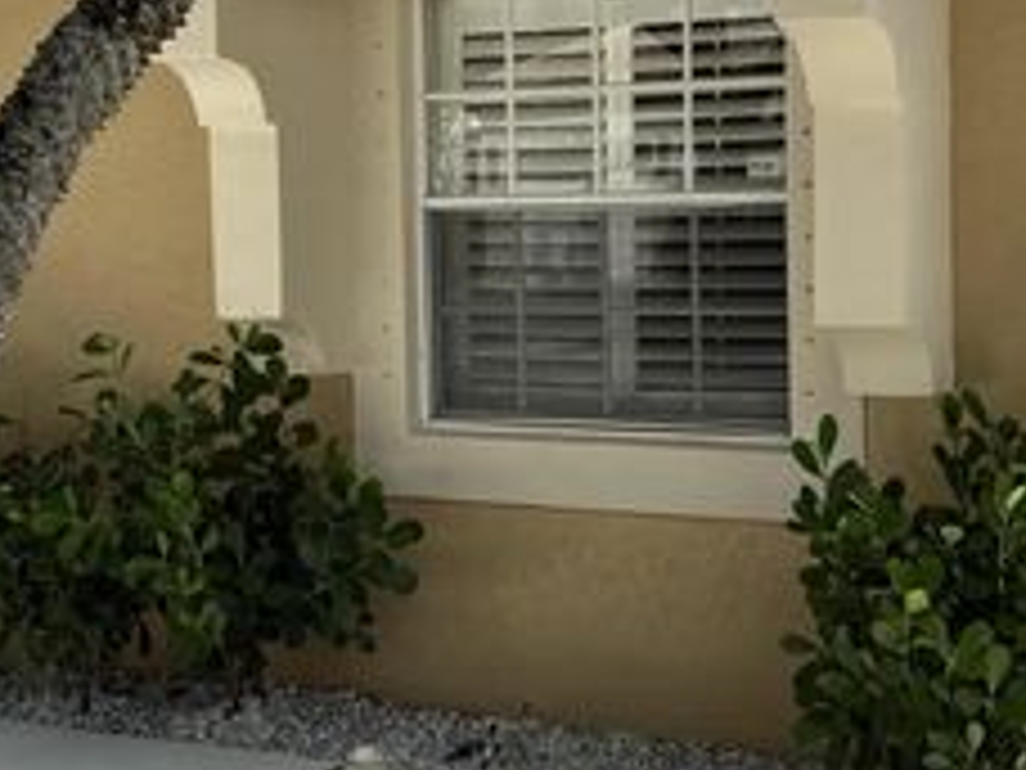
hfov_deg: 26.7
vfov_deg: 20.2
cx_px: 526
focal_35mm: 73
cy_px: 342
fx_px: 2164
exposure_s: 1/1534
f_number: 1.64
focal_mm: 4.2
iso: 32
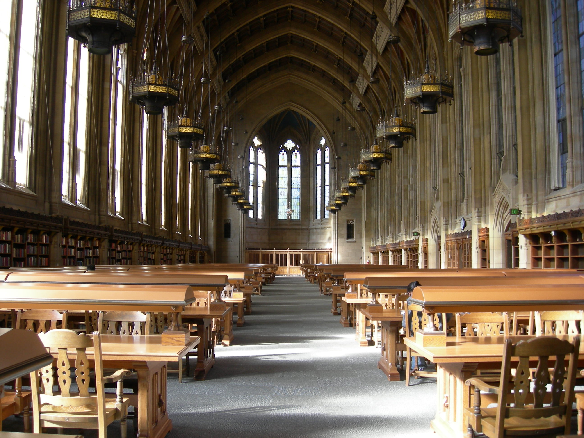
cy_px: 219
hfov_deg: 51.4
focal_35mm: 36
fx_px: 607
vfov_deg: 39.7
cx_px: 292
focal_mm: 7.5
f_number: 3
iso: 64
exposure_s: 1/46.5
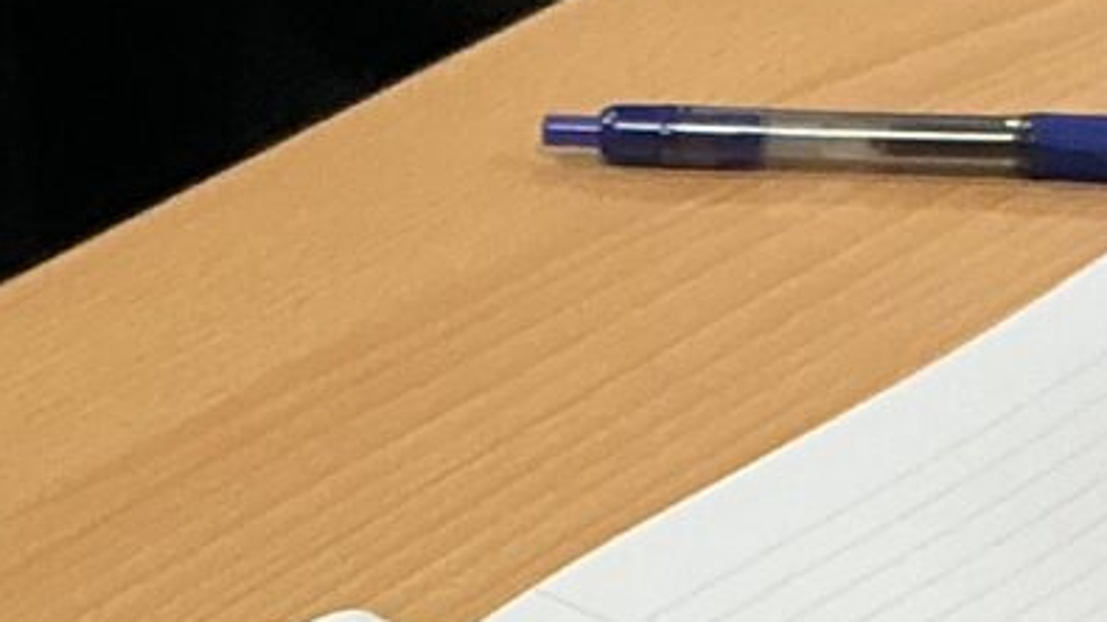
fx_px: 6016
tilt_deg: -40.6
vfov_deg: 5.6
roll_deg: -2.5
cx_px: 356
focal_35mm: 205
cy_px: 1757
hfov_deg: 10.5
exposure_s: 1/50
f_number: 1.8
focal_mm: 3
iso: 64
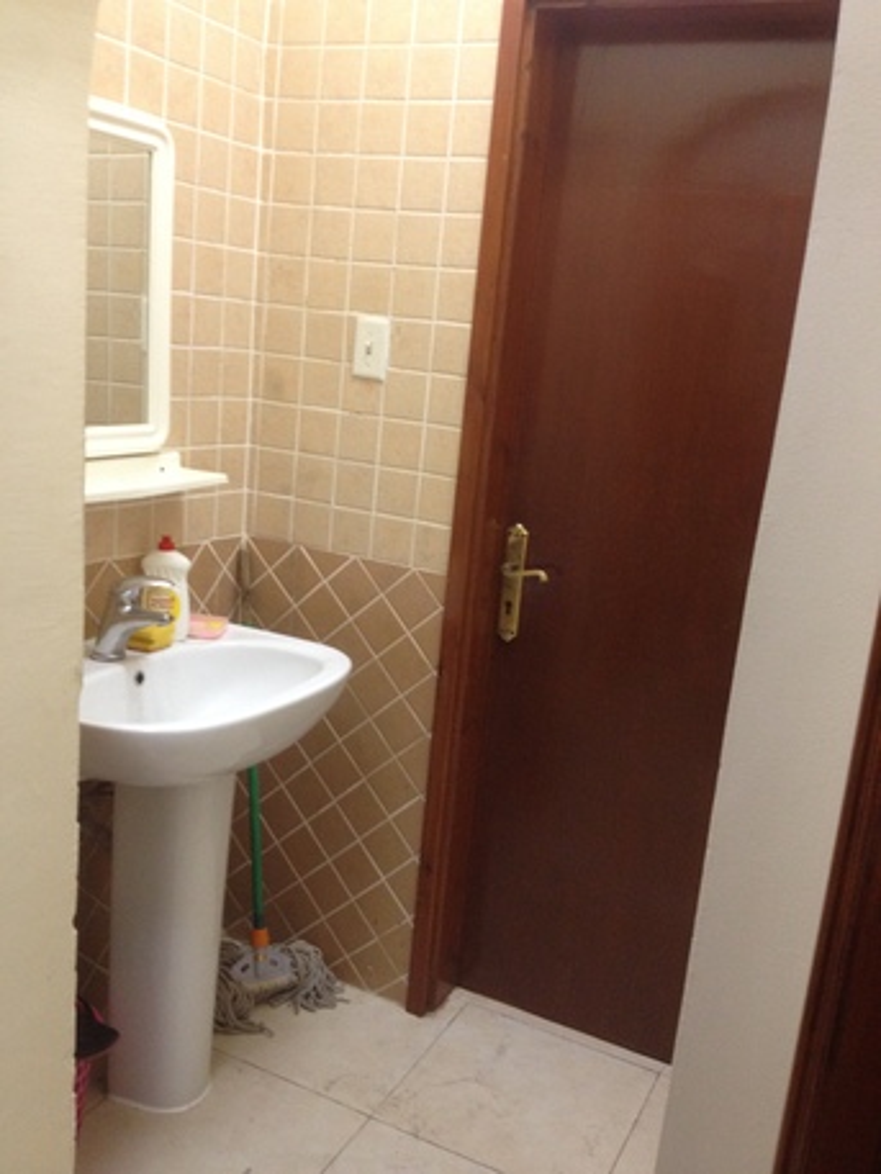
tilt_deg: -14.5
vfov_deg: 52.6
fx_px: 1187
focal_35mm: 35
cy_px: 587
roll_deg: -4.3
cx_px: 440
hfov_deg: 40.7
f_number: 2.4
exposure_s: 1/20
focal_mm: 4.28
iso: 160
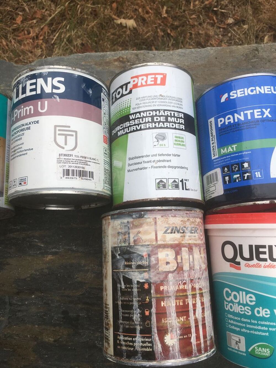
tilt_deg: -73.8
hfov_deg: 48.2
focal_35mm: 29
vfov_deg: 61.7
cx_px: 138
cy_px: 184
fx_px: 308
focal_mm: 4.15
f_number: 2.2
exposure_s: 1/439
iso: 25
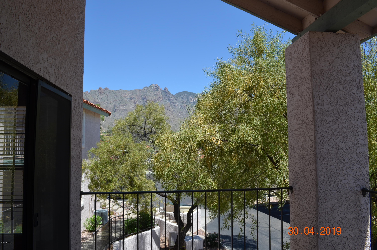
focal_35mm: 27
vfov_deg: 47.7
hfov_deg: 67.5
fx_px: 282
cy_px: 125
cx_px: 188
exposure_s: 1/250
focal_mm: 18
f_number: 8
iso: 180
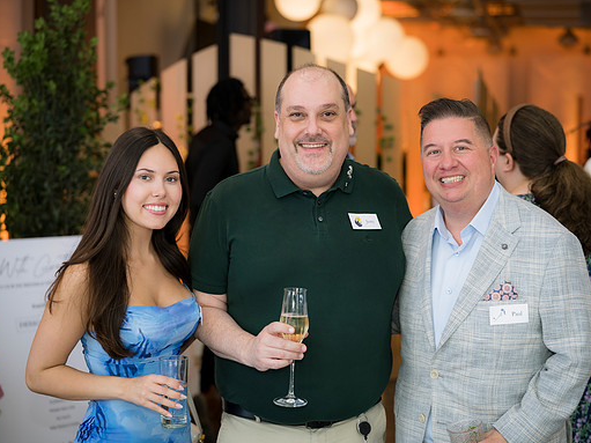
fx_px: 1024
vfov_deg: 24.4
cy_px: 223
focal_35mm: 60
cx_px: 324
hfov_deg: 32.2
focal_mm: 55
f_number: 2.2
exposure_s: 1/160
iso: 250
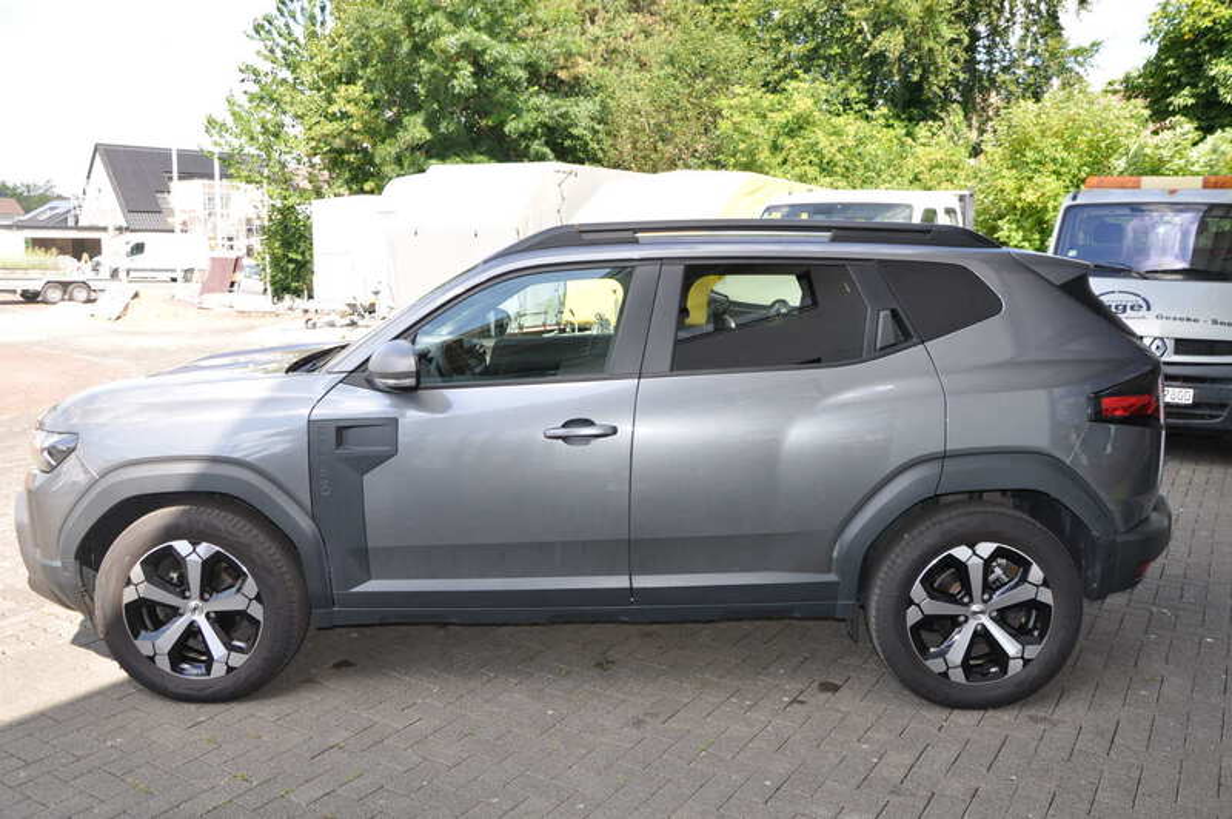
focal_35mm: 32
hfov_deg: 59.5
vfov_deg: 41.6
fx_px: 1077
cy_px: 410
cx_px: 616
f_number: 5.6
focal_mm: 21
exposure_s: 1/200
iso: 200
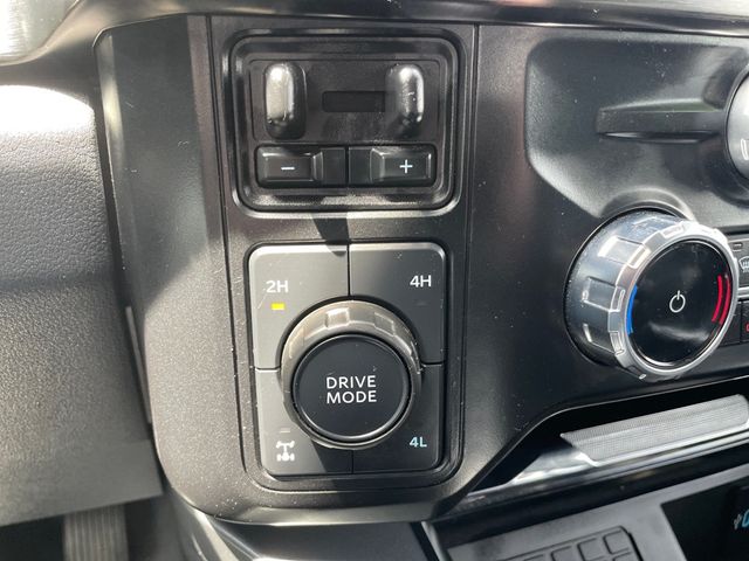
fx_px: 563
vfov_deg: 53.1
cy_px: 280
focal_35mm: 26
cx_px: 374
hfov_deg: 67.3
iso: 250
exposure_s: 1/60
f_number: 1.6
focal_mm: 4.2
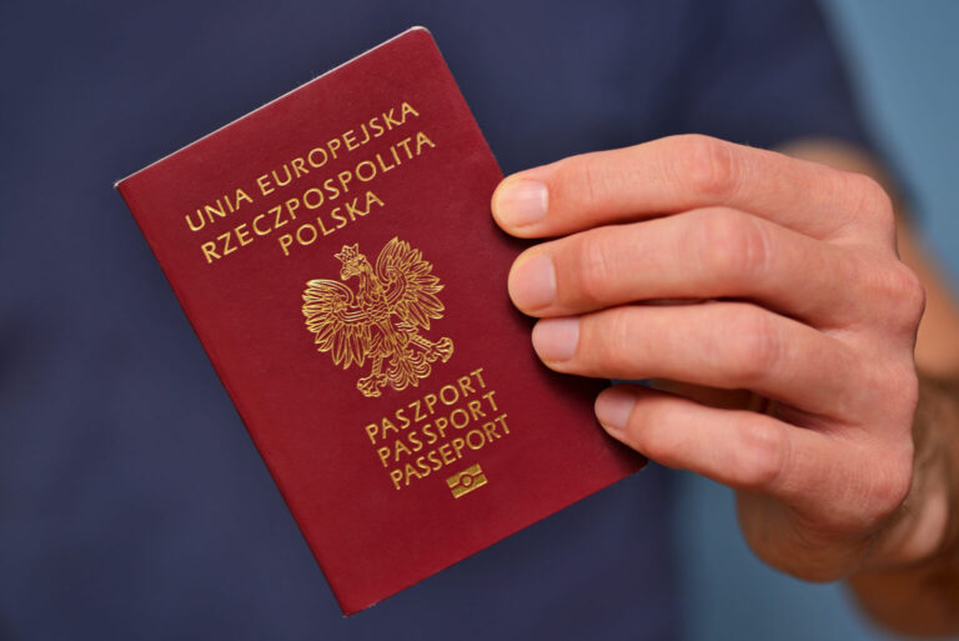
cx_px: 480
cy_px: 320
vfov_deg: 13.7
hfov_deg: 20.4
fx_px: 2665
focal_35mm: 100
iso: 100
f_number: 3.2
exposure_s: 1/125
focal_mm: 100
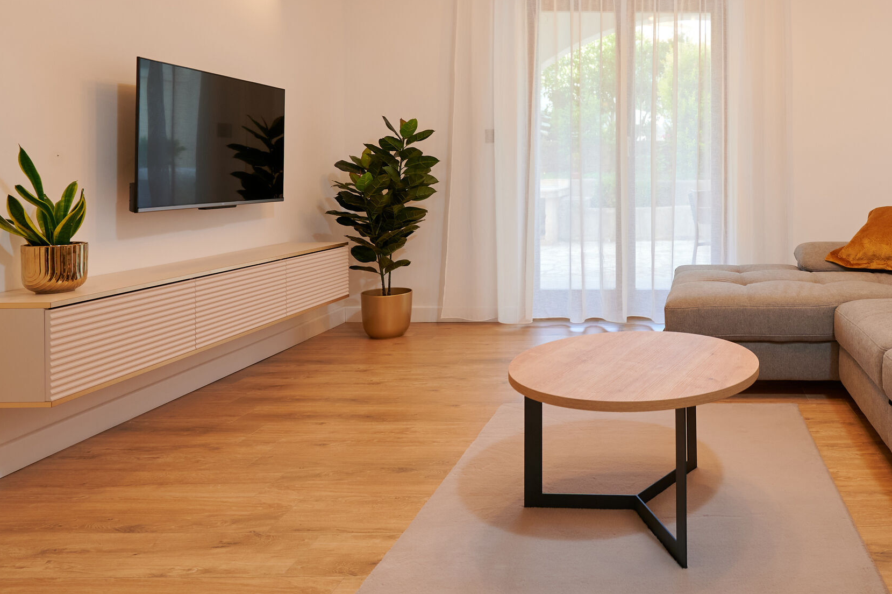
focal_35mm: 27
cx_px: 690
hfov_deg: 62.7
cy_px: 170
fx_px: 669
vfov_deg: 46.6
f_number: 8
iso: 400
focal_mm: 16
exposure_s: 1/25
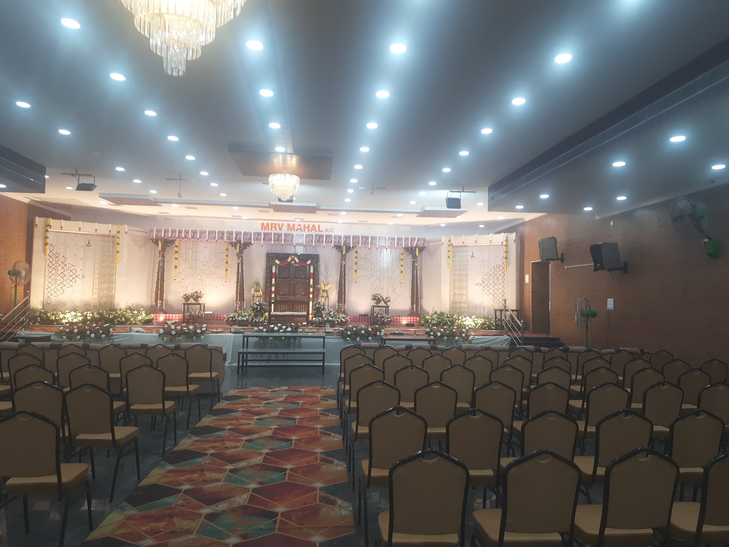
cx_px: 364
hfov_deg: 71.6
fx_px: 505
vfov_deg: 56.8
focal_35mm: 24
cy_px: 274
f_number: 1.8
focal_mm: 5.23
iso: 63
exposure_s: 1/50
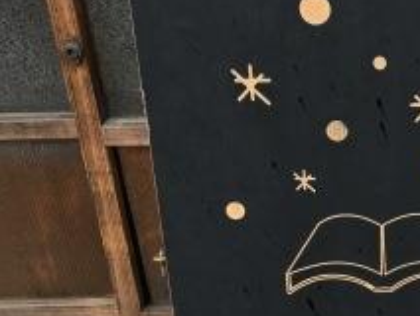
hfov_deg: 29.2
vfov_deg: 24.0
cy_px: 198
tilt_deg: -29.0
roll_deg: -0.4
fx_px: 741
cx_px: 438
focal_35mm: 61
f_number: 2.2
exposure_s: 1/40
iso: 25
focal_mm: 4.15
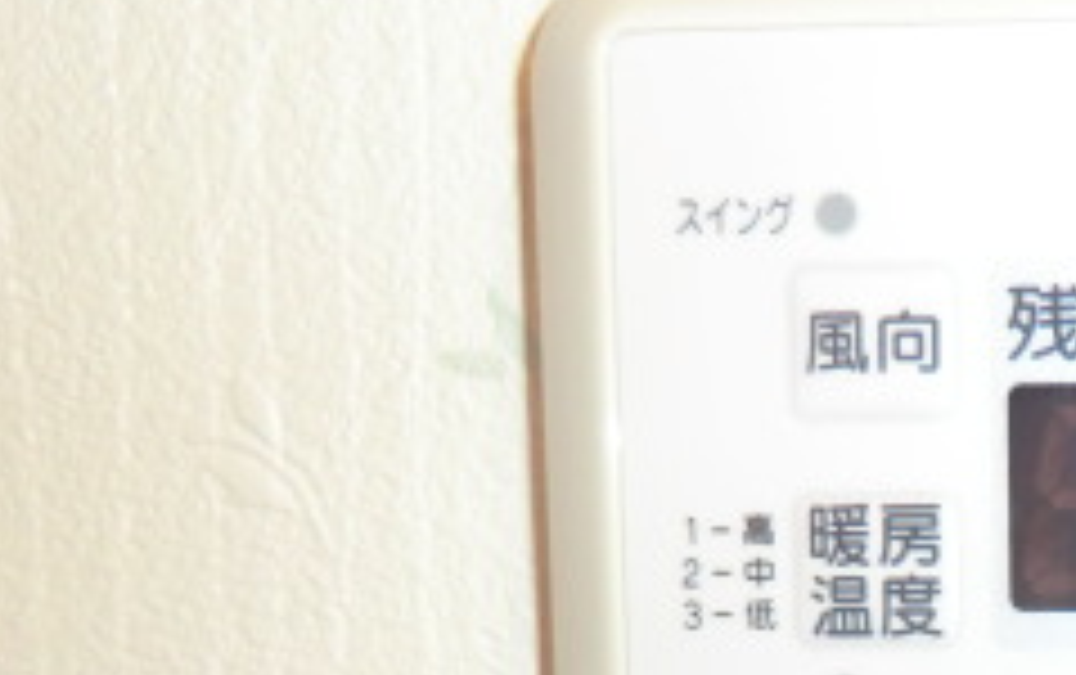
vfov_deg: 18.1
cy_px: 832
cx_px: 1265
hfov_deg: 27.0
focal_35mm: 68
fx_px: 1996
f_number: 3.2
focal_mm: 4.3
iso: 200
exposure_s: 1/50
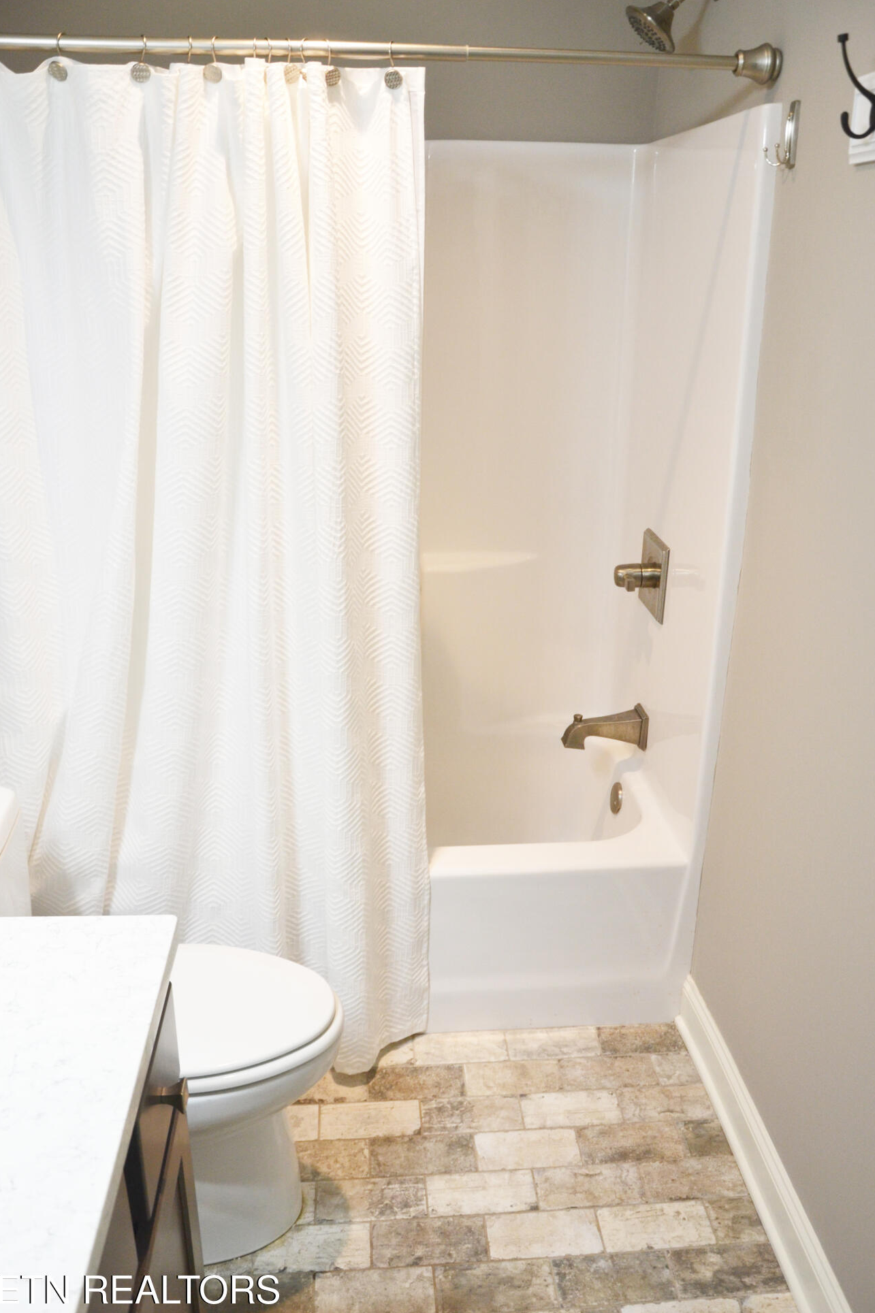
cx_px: 446
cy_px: 672
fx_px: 1021
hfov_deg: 46.4
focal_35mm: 28
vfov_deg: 65.5
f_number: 4.5
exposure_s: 1/80
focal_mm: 18
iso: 400
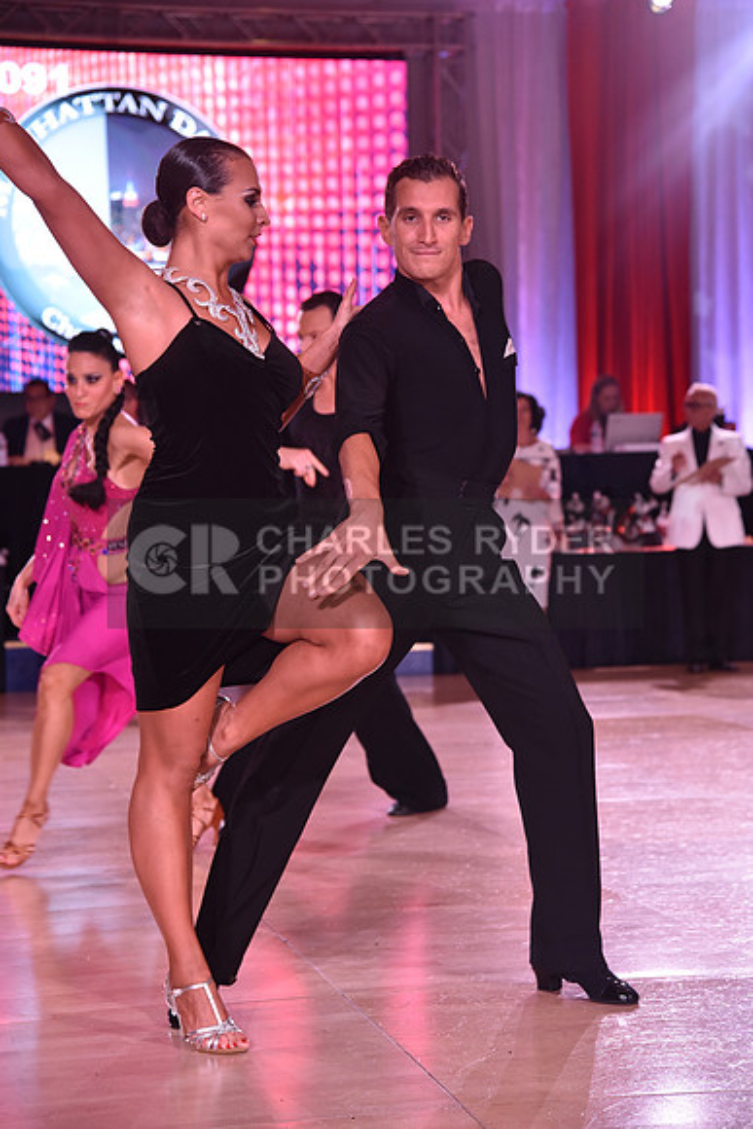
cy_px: 564
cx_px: 376
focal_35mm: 78
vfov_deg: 26.0
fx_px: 2446
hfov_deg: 17.5
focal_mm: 78
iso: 1250
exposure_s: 1/250
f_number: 4.5
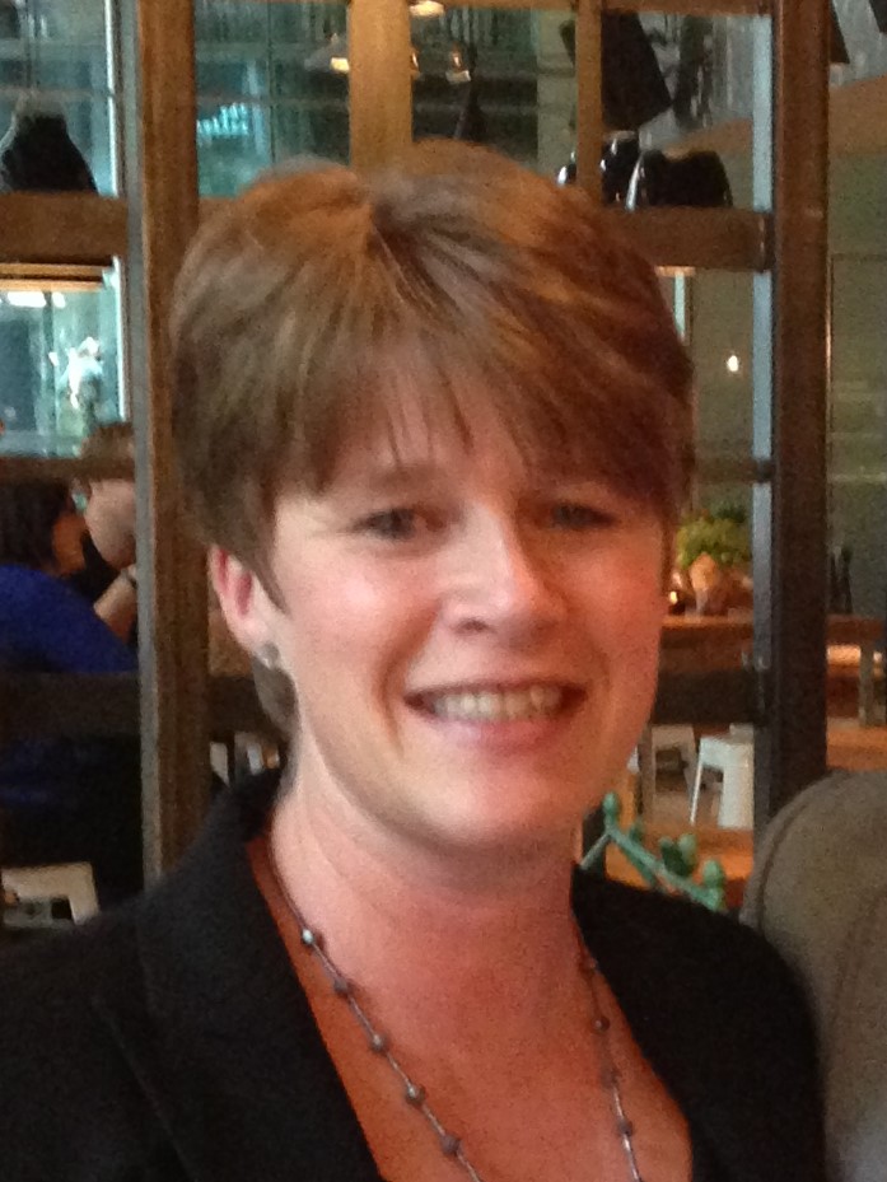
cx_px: 444
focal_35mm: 33
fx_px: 1127
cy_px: 591
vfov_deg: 55.3
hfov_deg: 43.0
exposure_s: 1/20
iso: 400
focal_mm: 4.12
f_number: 2.4
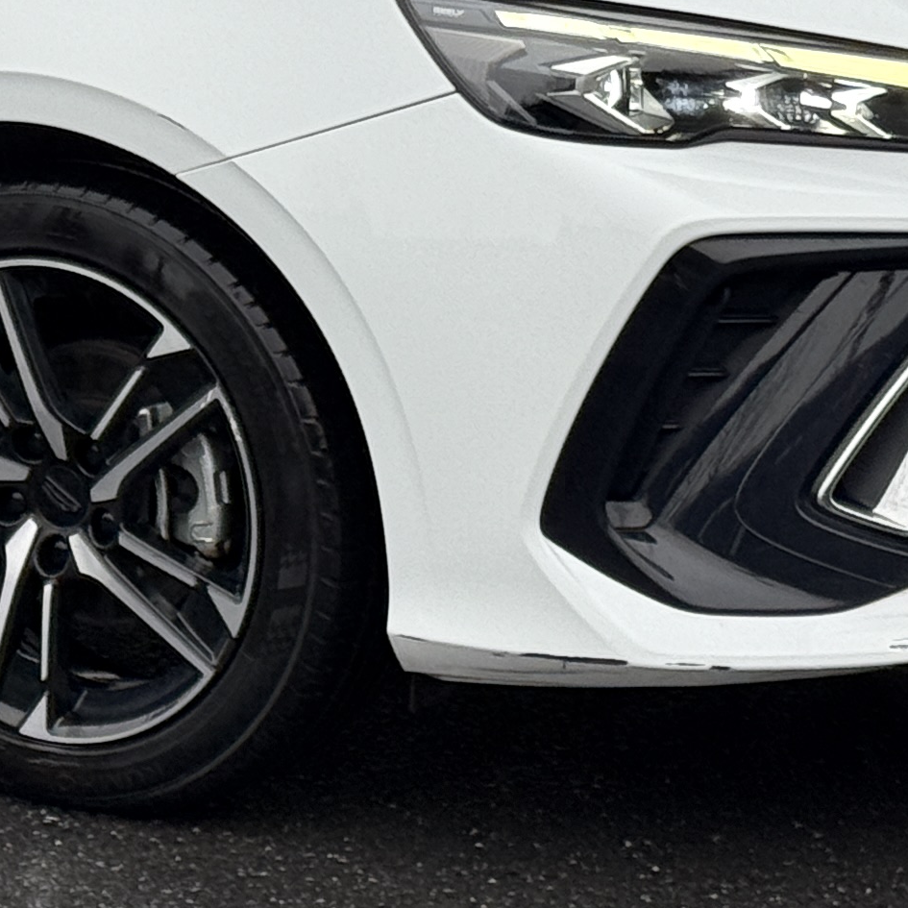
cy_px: -41
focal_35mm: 181
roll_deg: +2.2
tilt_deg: -7.2
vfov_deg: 9.6
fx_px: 5371
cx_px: -311
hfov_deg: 9.5
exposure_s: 1/377
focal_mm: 6.76
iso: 64
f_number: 1.78
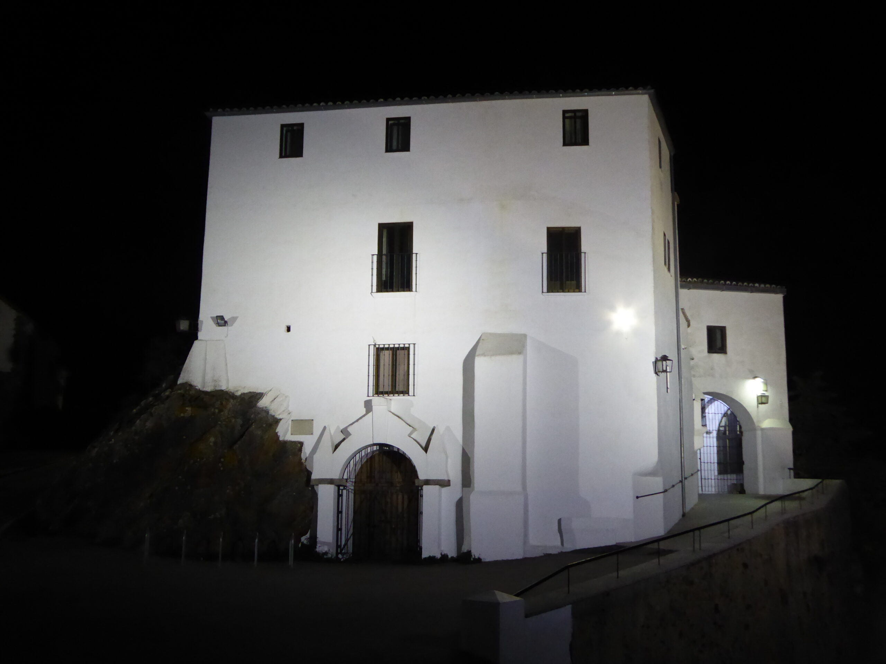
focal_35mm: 37
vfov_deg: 38.7
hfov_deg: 50.1
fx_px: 947
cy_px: 332
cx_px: 443
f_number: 3.7
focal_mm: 6.7
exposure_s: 1/25
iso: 800
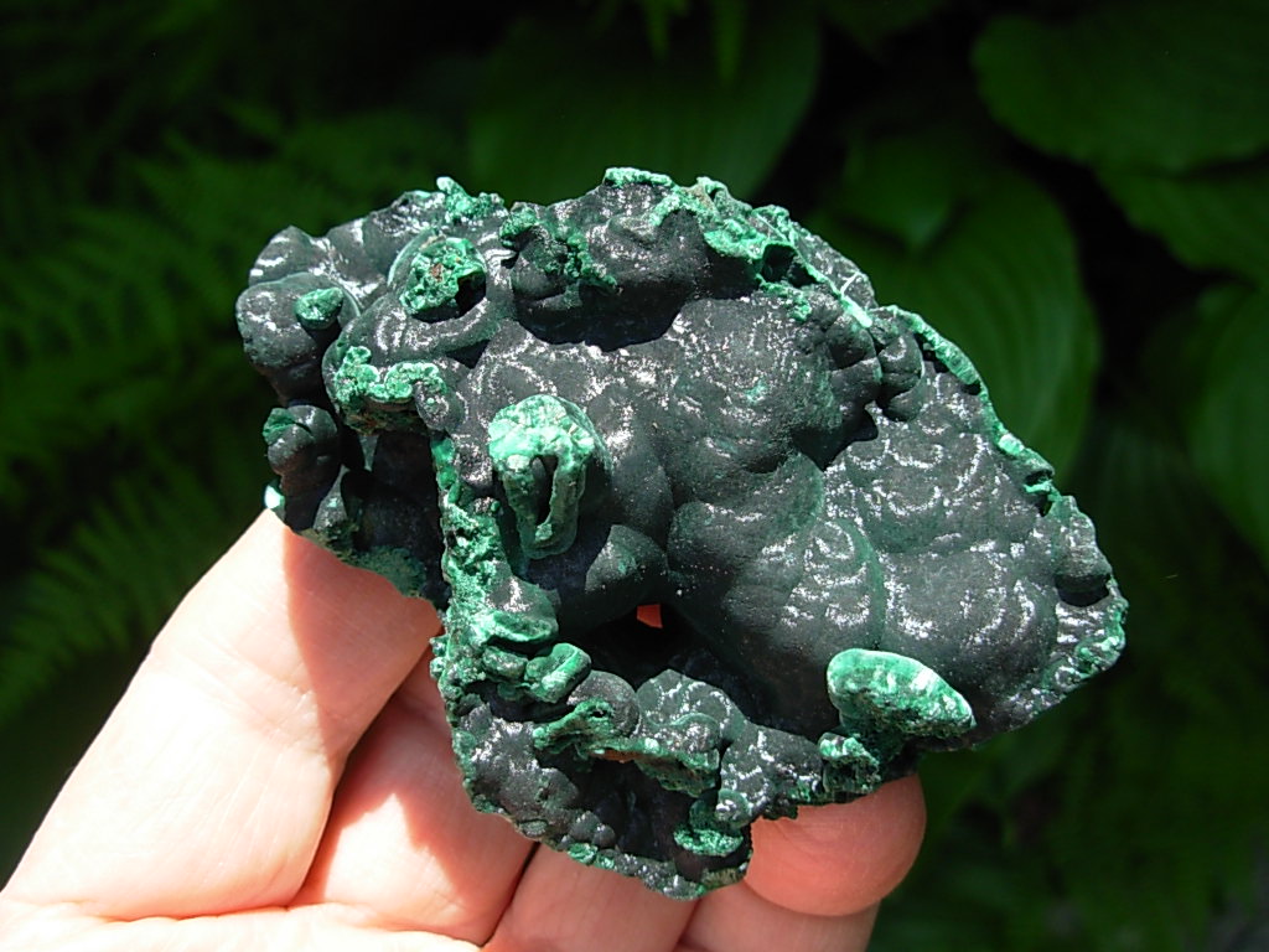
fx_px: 1393
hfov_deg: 49.0
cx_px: 634
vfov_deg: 37.7
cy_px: 476
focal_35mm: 38
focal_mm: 6.3
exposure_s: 1/512
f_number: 2.9
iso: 50
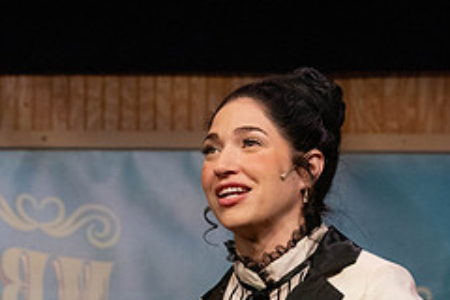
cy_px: 323
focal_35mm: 283
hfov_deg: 7.3
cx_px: 248
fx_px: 3537
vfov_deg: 4.8
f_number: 6.3
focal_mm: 117
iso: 4000
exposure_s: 1/400
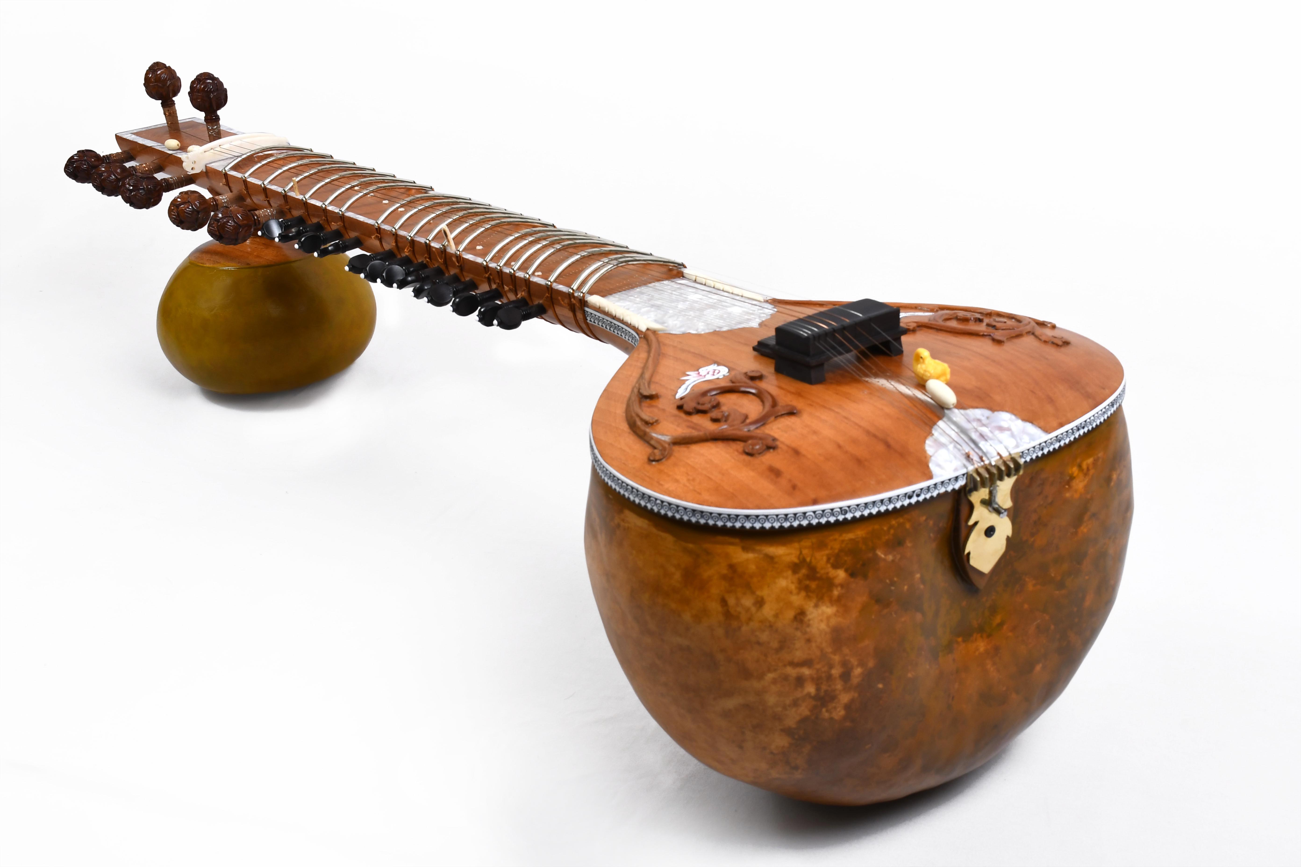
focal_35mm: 40
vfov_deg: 33.4
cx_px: 650
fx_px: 1445
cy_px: 434
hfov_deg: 48.5
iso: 250
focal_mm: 27
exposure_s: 1/125
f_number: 9
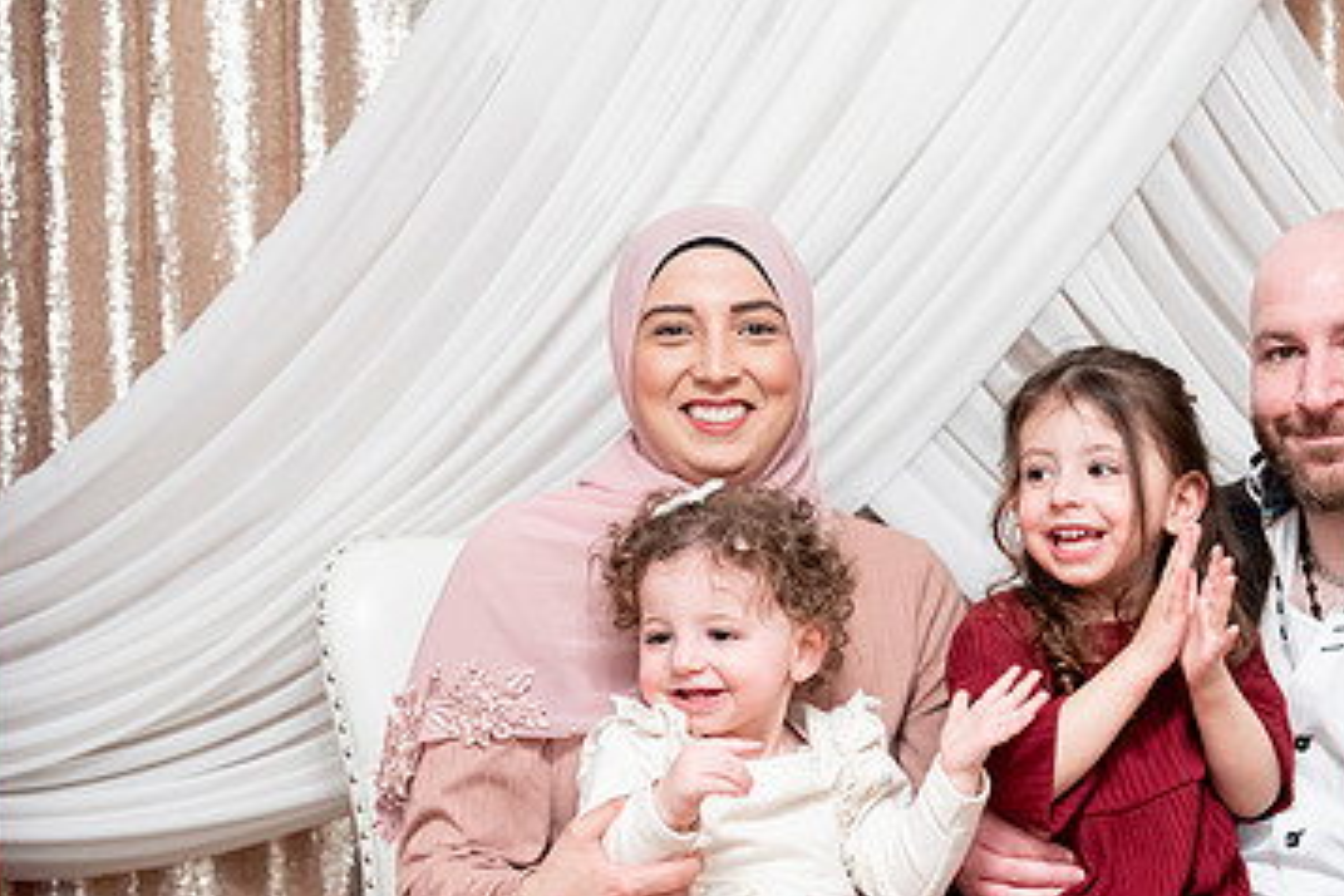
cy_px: 725
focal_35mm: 78
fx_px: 2912
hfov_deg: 25.6
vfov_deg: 17.3
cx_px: 1054
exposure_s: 1/160
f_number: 2.8
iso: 3200
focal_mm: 48
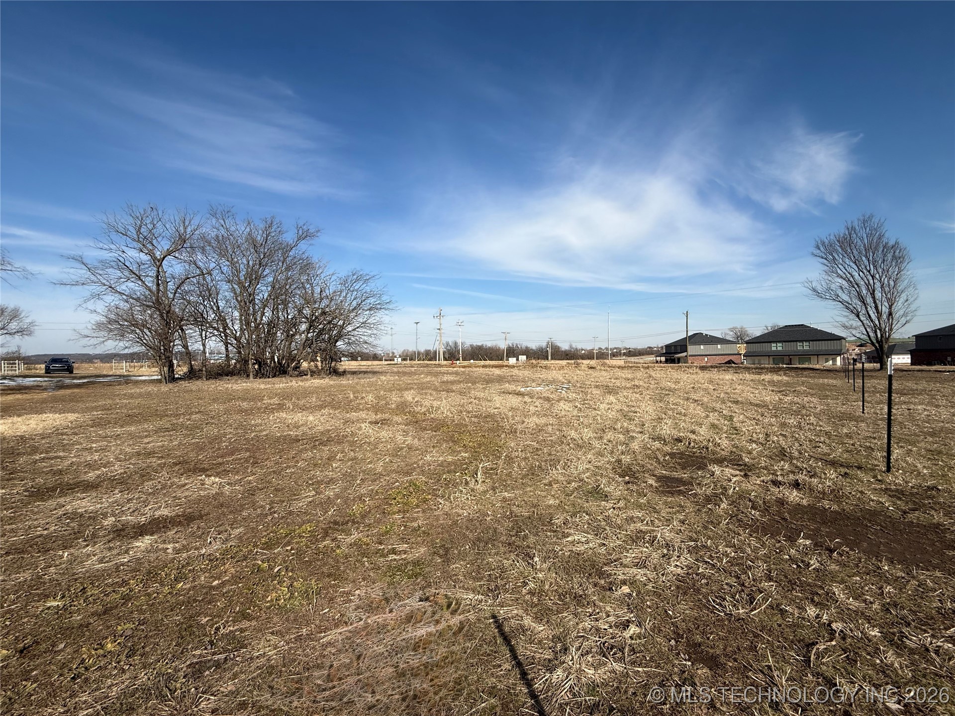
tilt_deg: +0.9
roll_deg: +2.1
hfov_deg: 102.1
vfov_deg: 85.7
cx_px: 478
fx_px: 386
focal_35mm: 14
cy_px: 358
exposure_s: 1/3125
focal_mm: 2.22
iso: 50
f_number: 2.2
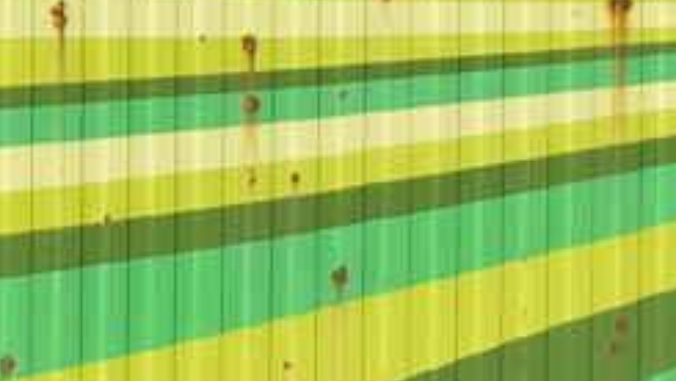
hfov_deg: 5.1
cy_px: 94
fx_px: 7595
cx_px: 86
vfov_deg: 2.9
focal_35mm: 424
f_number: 7.1
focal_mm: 55
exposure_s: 1/1250
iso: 200
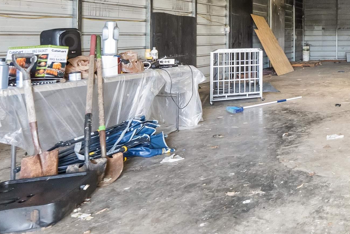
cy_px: 21
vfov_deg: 37.3
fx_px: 321
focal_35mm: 33
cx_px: 409
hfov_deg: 41.5
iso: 3200
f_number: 5
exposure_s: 1/30
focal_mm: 14
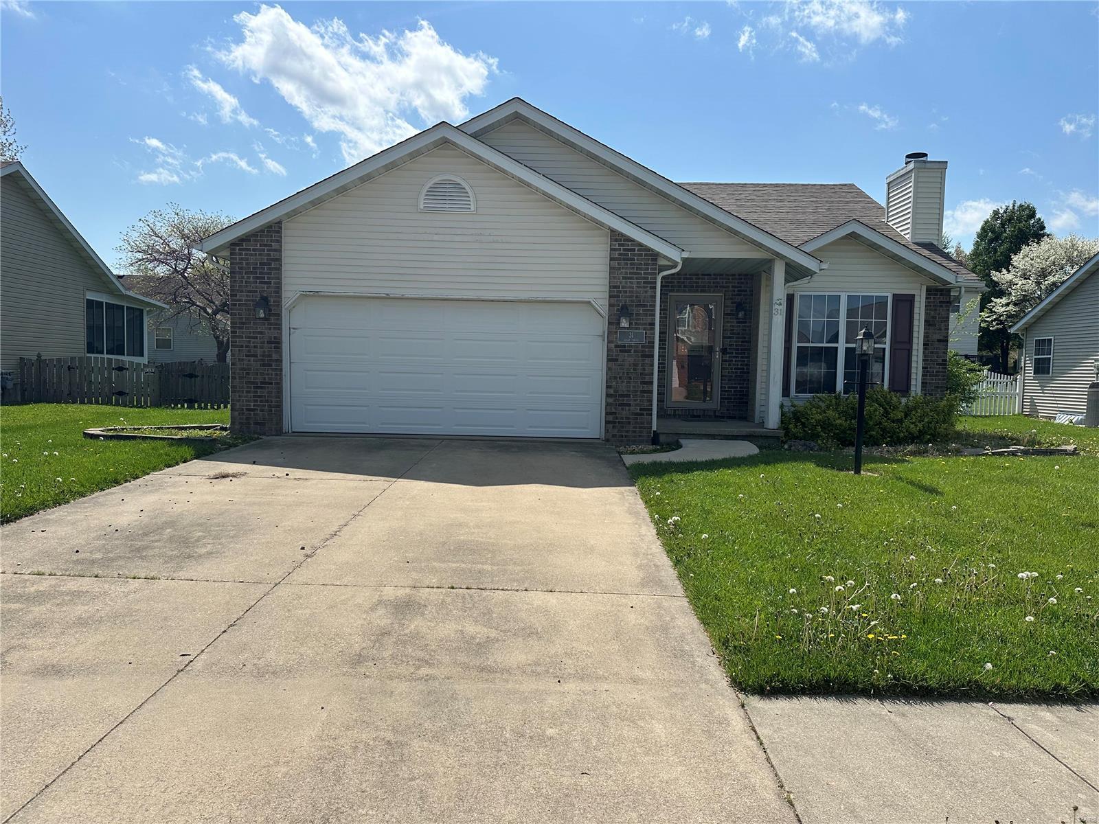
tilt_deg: -2.9
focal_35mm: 24
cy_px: 412
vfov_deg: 56.8
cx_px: 550
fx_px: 762
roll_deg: -0.6
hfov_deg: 71.6
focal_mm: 6.86
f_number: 1.78
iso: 80
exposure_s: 1/7576
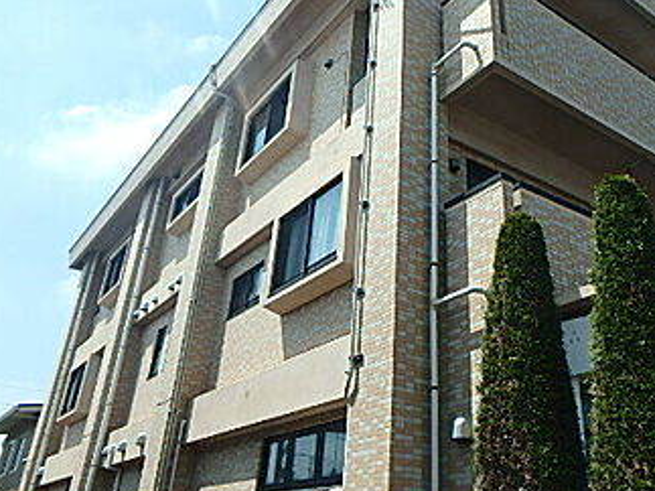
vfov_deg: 42.7
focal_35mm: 33
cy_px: 190
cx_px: 438
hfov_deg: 54.2
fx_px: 624
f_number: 6
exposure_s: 1/500
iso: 125
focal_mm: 3.7
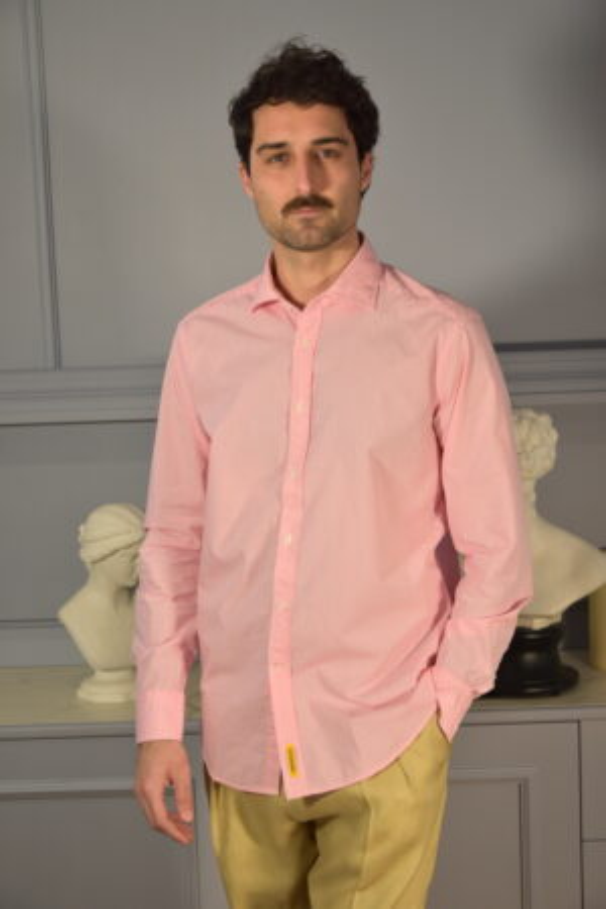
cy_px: 454
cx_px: 303
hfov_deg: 18.2
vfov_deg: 27.0
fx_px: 1894
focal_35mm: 75
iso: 400
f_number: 5
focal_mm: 50
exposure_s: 1/40
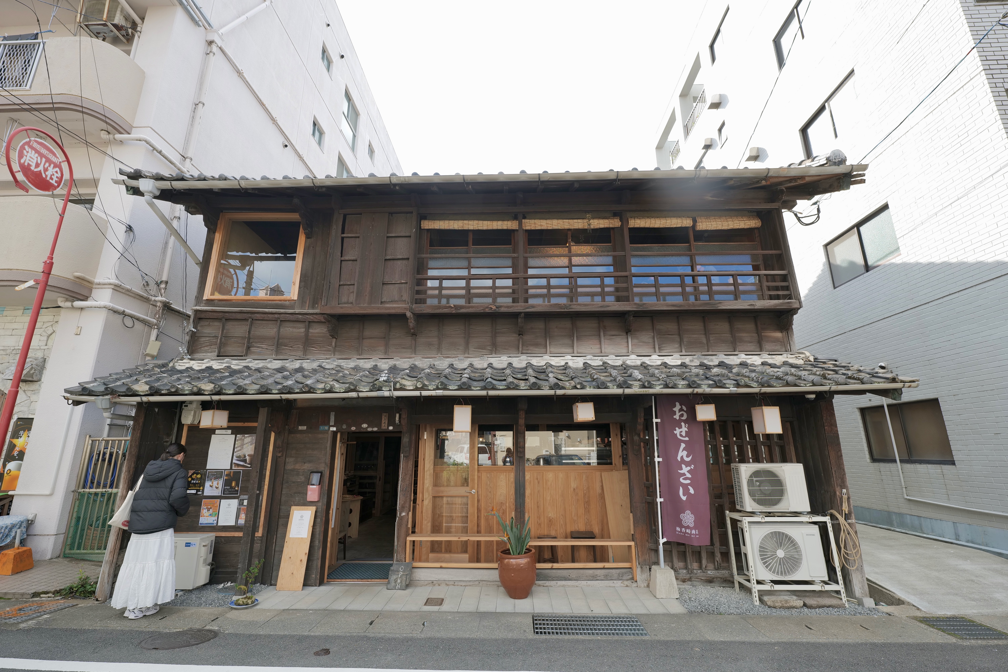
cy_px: 336
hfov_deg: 96.7
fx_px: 448
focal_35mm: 16
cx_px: 504
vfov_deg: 73.7
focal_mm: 16
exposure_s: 1/100
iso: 100
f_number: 5
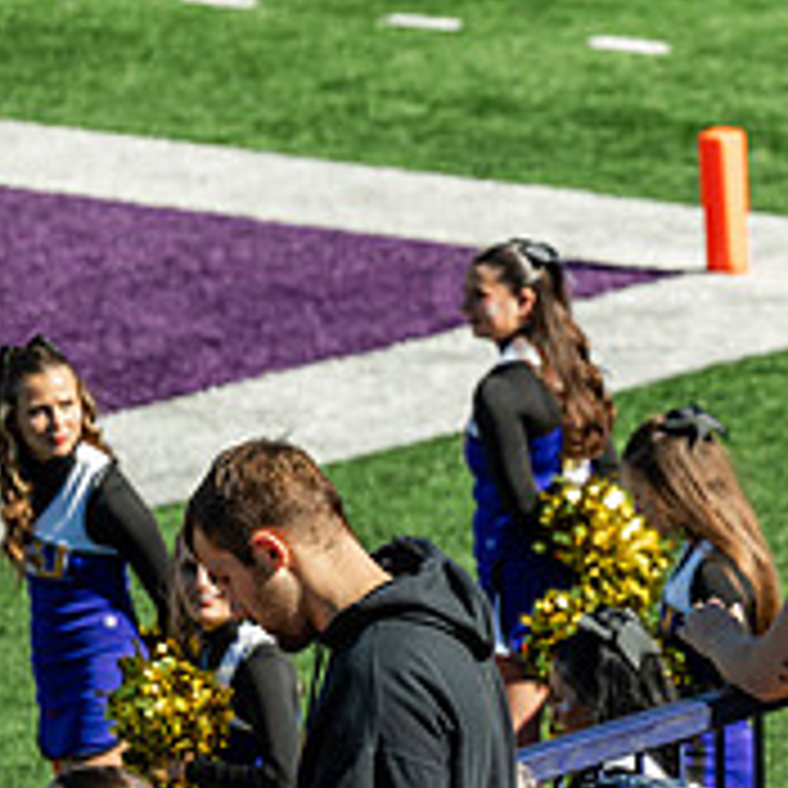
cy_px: 601
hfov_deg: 4.3
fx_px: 10534
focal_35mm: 409
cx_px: 1243
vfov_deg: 4.3
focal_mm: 145
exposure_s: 1/640
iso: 160
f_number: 5
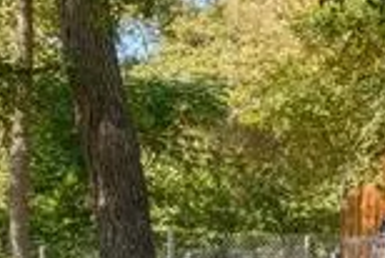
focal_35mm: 126
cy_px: 198
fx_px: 1349
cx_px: 1220
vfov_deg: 10.9
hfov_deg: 10.4
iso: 125
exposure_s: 1/20
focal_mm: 19
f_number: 10
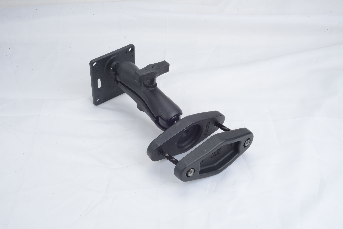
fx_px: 477
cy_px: 114
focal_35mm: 50
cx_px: 172
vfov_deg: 27.0
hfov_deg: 39.6
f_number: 22
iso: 125
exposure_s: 1/100
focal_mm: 50
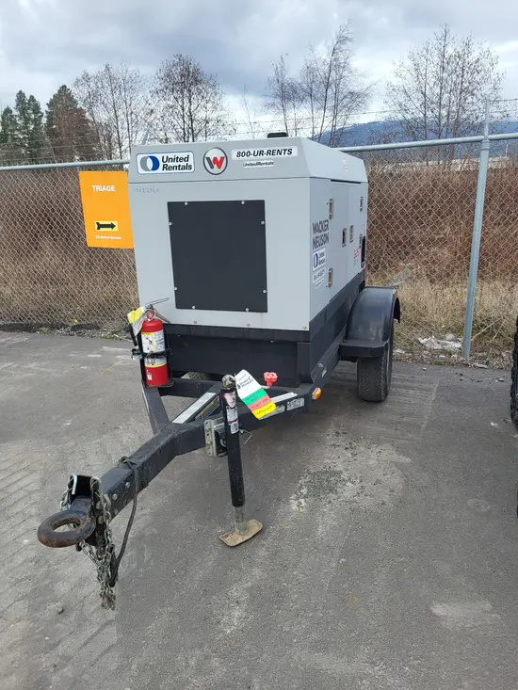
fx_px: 519
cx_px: 259
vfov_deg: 67.3
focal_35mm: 26
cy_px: 345
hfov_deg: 53.1
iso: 40
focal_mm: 5.4
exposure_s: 1/354
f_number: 1.8
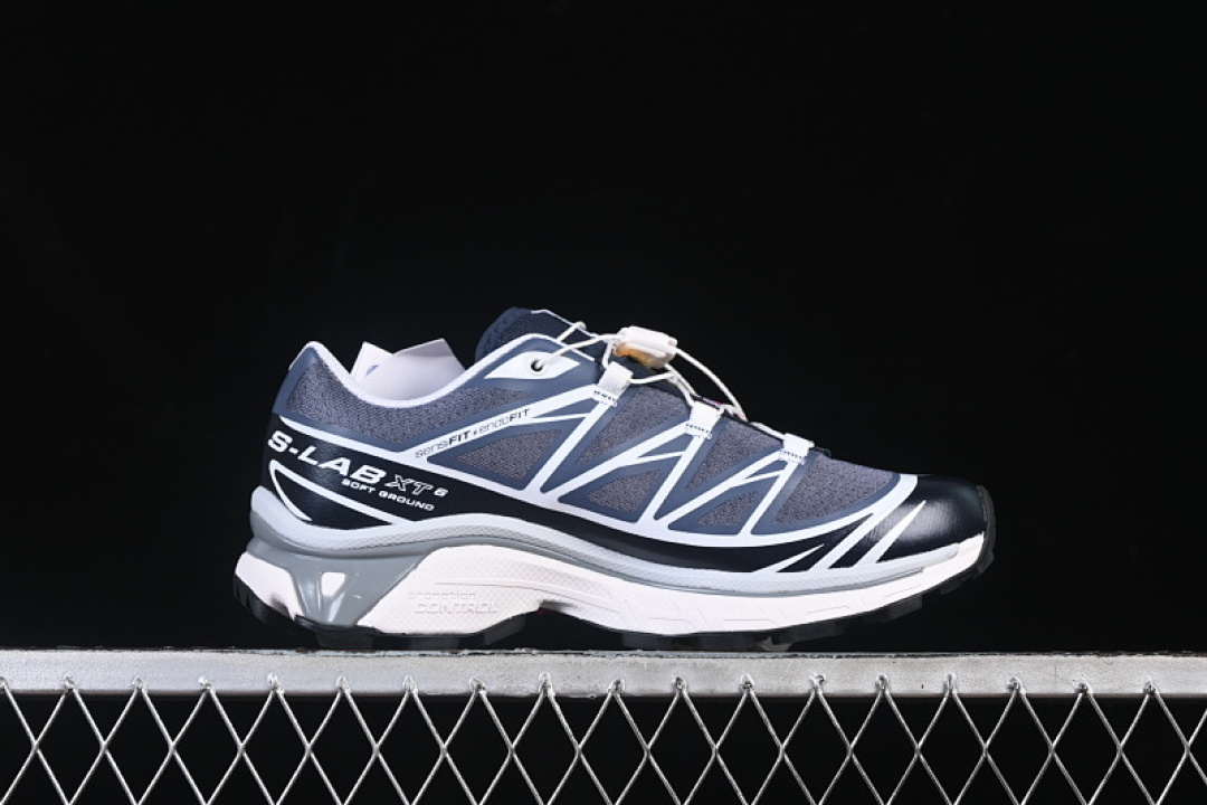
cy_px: 402
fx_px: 2514
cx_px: 604
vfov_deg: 18.2
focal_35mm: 75
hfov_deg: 27.0
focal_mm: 50
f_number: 7.1
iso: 160
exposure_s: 1/60
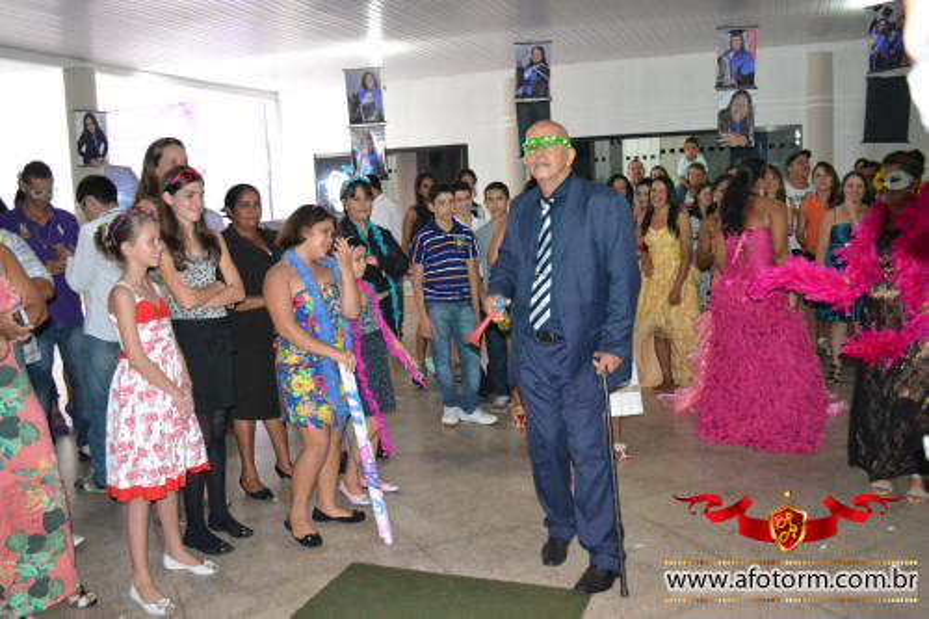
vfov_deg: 39.9
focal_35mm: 33
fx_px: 851
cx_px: 464
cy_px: 310
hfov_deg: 57.2
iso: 3200
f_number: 3.8
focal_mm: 22
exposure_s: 1/60
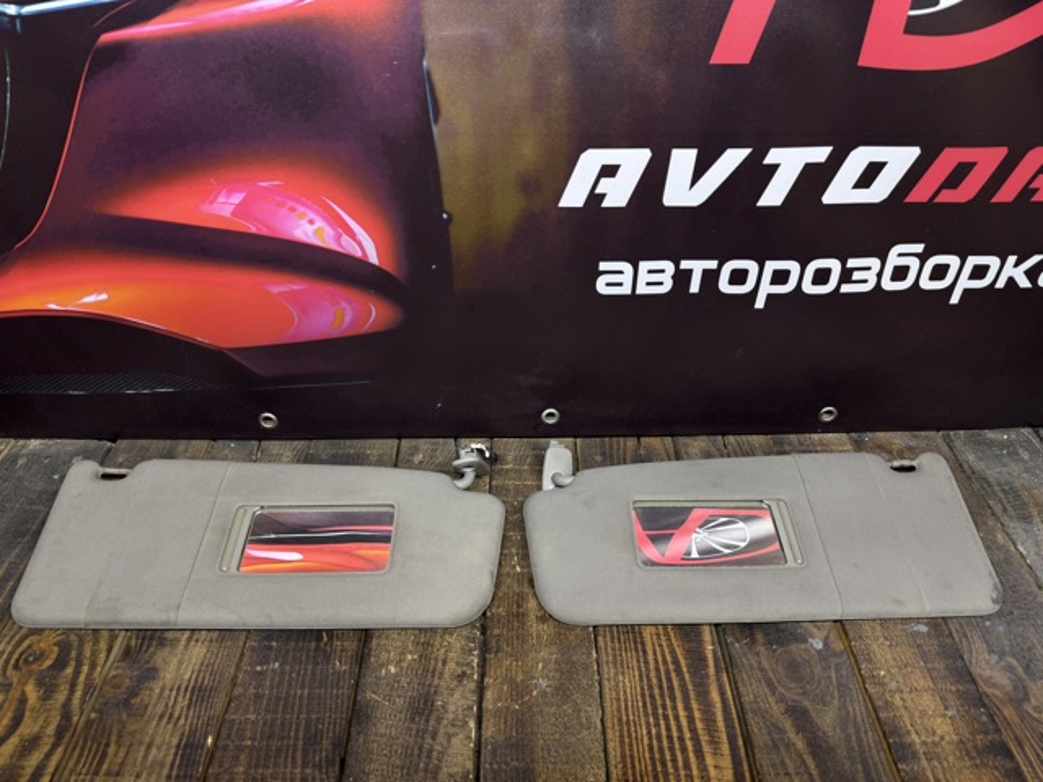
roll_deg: -0.2
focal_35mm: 24
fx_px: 723
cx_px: 522
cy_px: 391
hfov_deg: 71.6
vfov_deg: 56.8
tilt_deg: -38.4
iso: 125
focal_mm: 6.76
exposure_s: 1/50
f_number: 1.78
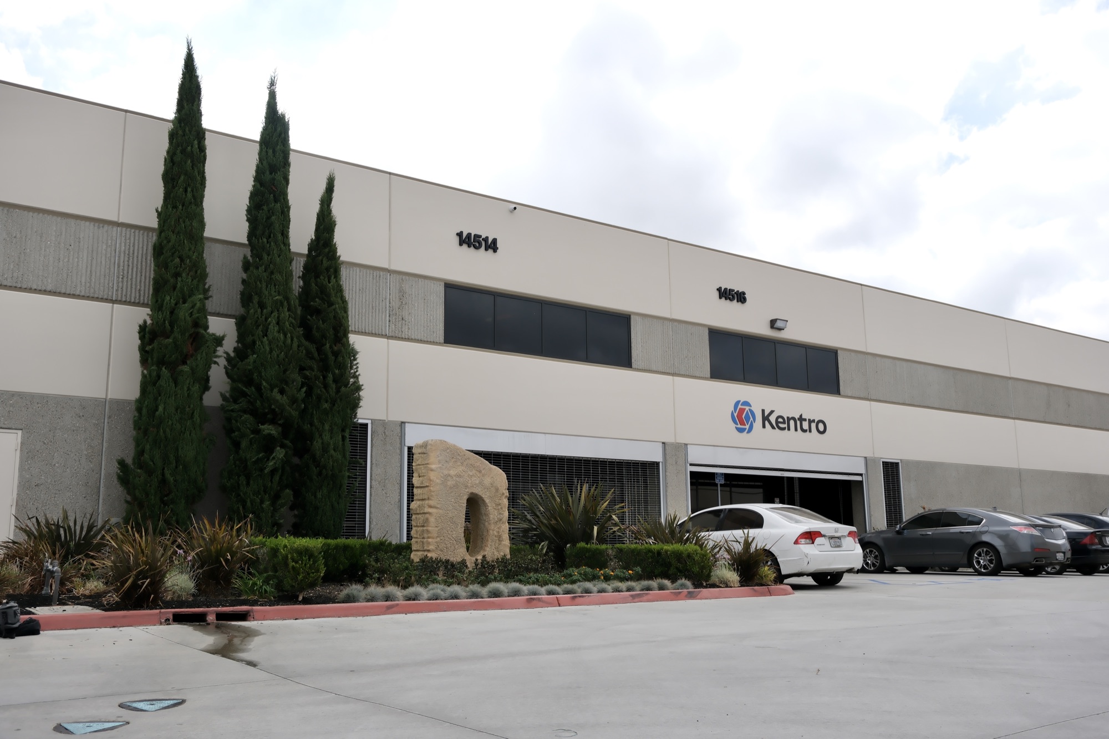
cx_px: 554
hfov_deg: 61.9
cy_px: 370
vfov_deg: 43.6
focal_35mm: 30
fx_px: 924
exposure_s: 1/480
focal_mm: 20.2
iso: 125
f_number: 5.6
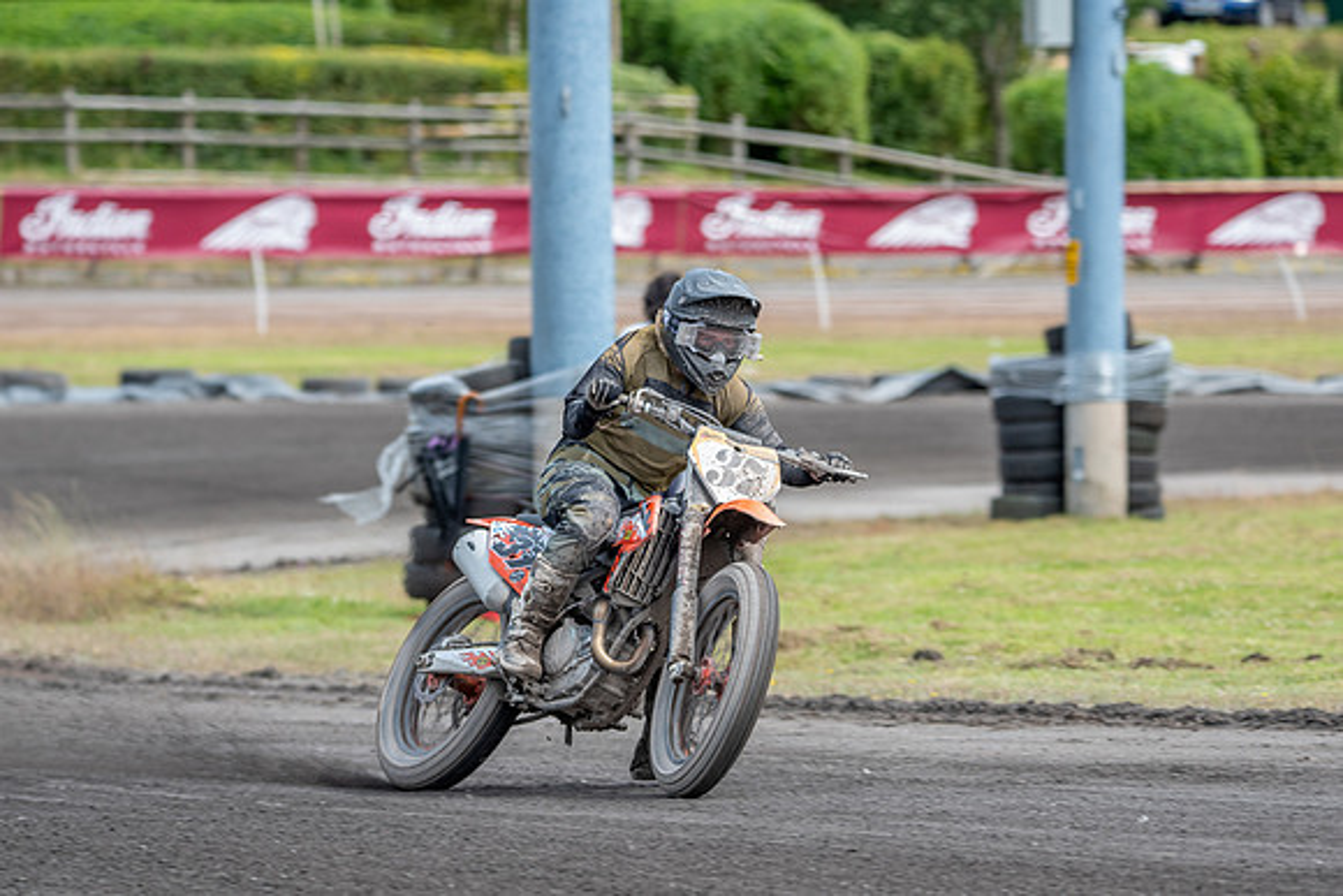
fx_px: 13713
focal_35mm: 368
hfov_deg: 5.6
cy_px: 575
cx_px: 691
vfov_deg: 3.7
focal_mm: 260
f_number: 5.6
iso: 200
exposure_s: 1/400
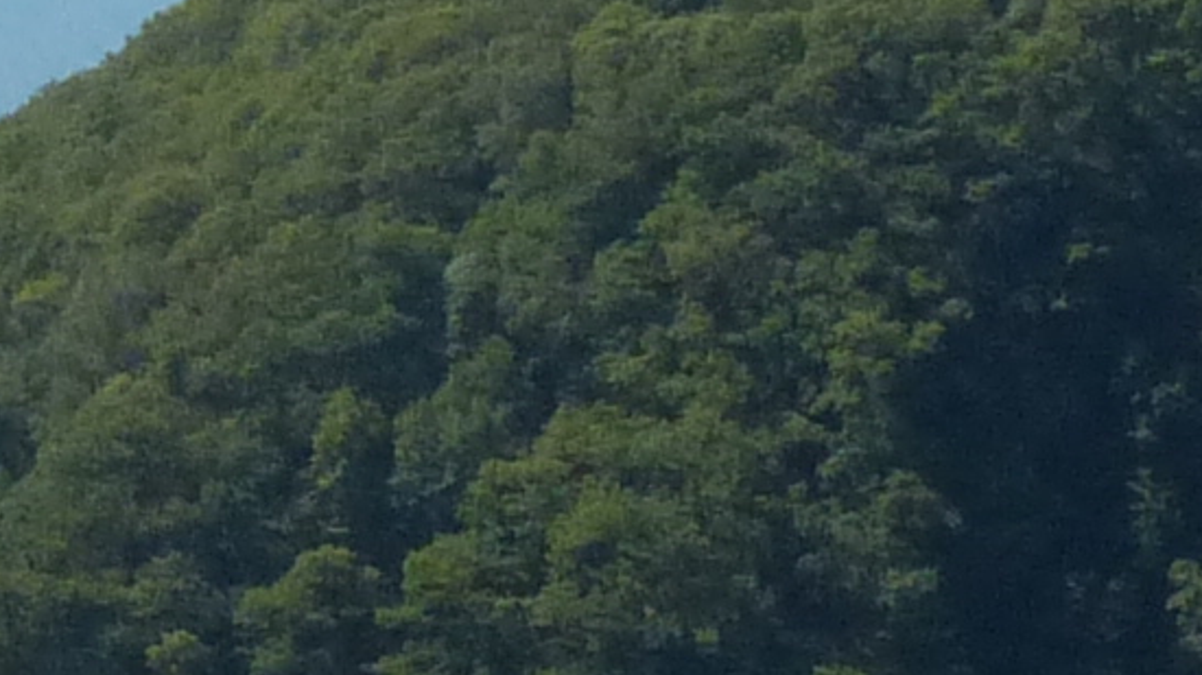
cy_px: 319
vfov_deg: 2.7
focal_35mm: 444
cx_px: 195
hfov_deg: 4.9
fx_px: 14147
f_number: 4
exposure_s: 1/1600
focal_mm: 10.1
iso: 200
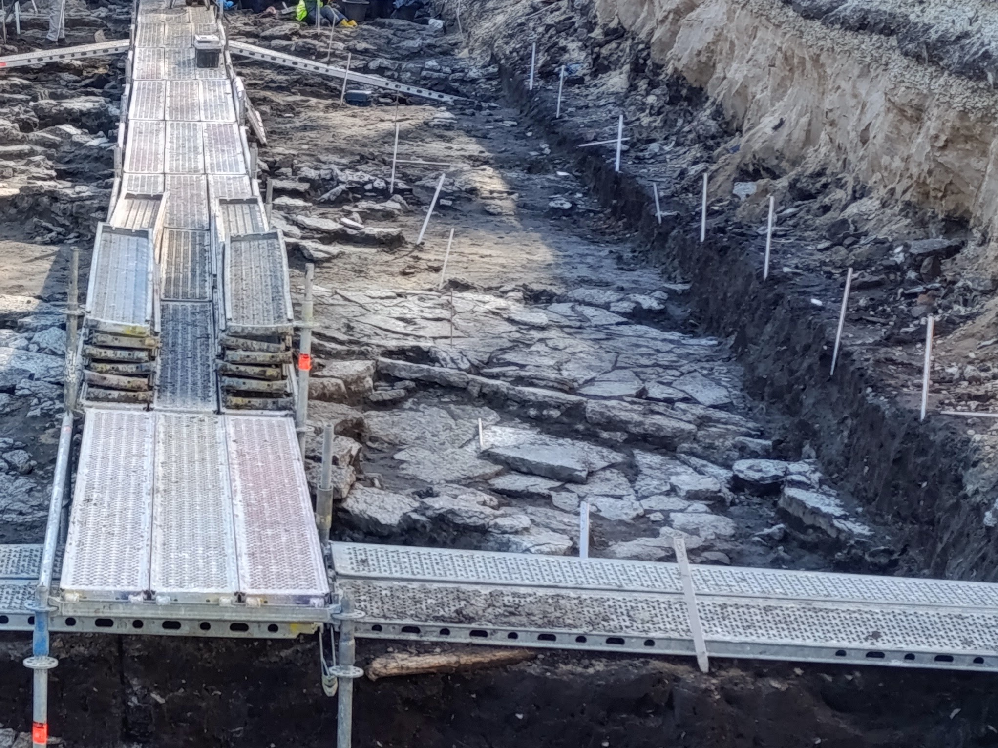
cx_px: 121
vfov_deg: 31.5
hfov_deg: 38.7
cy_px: 359
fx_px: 1326
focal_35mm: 46
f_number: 1.6
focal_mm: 6.14
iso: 100
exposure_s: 1/100
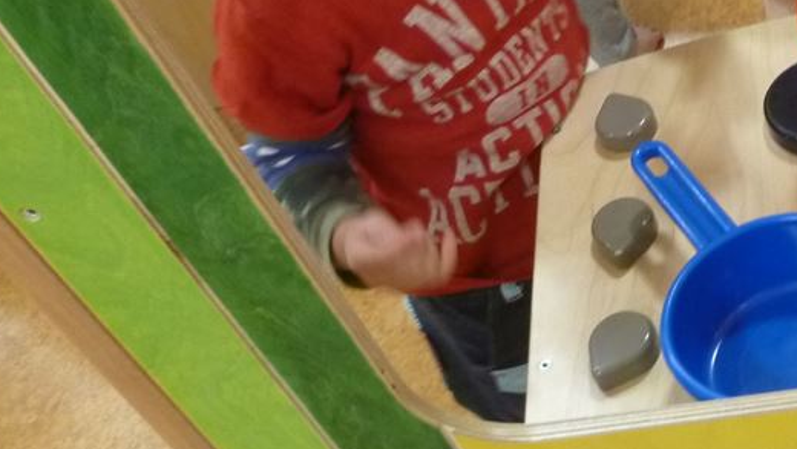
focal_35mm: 67
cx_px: 786
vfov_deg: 17.9
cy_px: 116
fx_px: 1417
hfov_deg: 29.5
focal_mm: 4.5
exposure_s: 1/30
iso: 250
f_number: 2.8
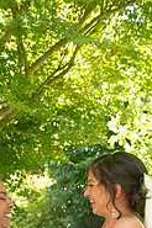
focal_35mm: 78
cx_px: 44
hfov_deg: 17.4
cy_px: 253
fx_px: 495
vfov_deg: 24.2
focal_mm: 32
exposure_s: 1/640
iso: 640
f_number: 4
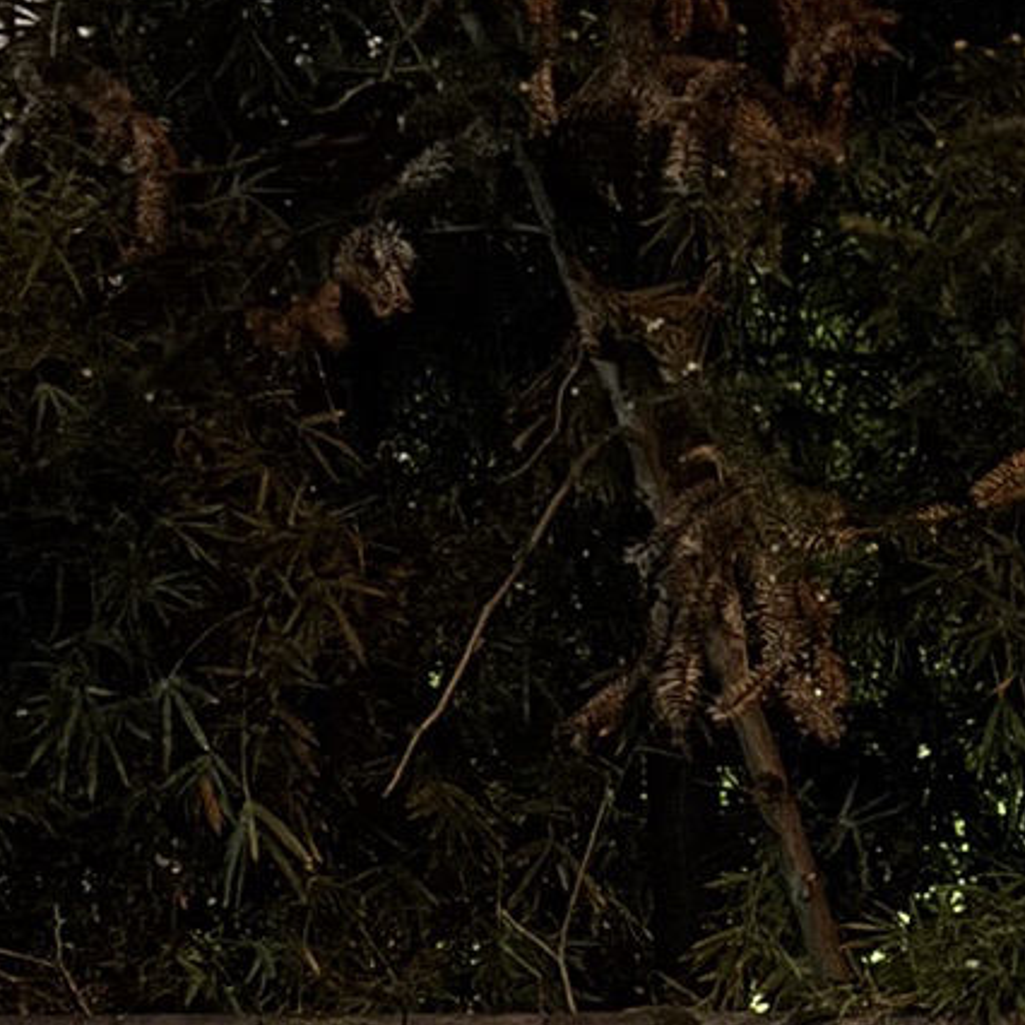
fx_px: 6667
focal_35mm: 199
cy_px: 2276
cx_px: 1027
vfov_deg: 8.2
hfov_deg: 8.7
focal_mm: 6.76
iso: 500
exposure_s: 1/5
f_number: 1.78
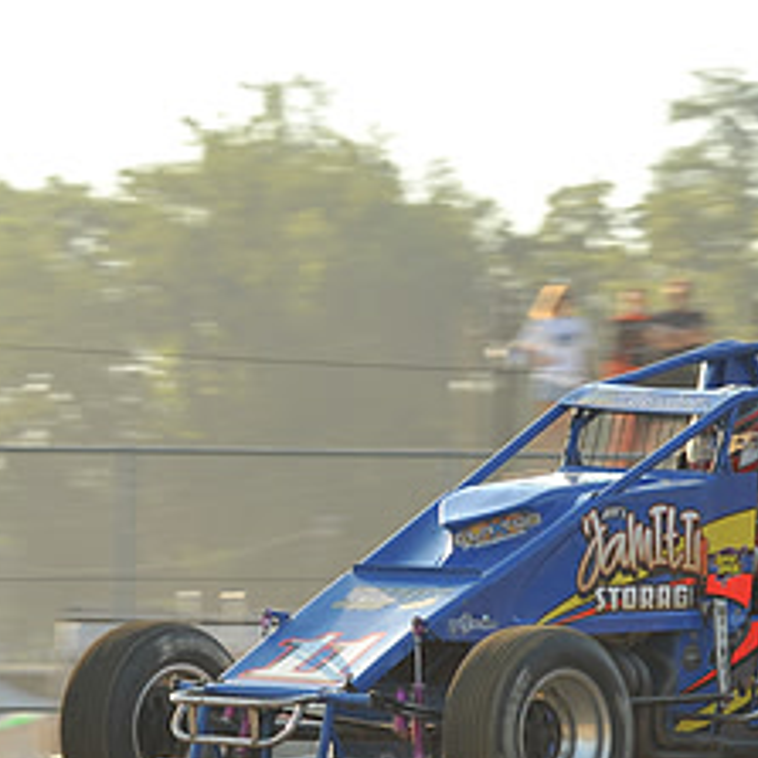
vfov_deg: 4.5
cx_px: 387
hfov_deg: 4.5
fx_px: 9588
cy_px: 646
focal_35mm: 387
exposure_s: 1/320
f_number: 9
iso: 400
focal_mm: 175
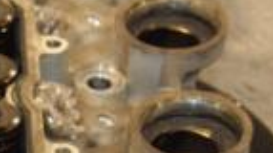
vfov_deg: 5.2
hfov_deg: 9.2
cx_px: -31
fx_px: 1671
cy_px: 252
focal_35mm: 231
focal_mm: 35
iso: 800
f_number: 5
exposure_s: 1/200
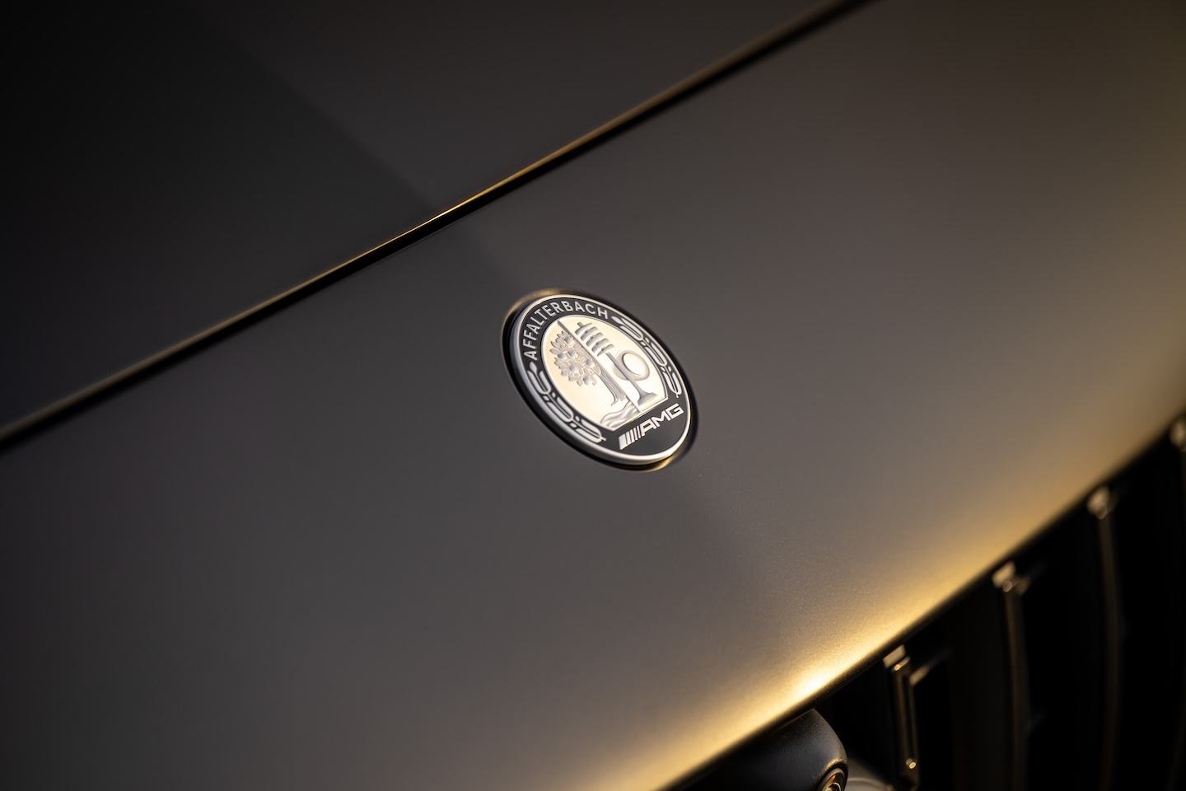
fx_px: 6588
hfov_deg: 10.3
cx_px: 593
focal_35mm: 200
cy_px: 396
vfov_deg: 6.9
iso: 250
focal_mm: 200
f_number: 3.5
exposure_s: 1/400
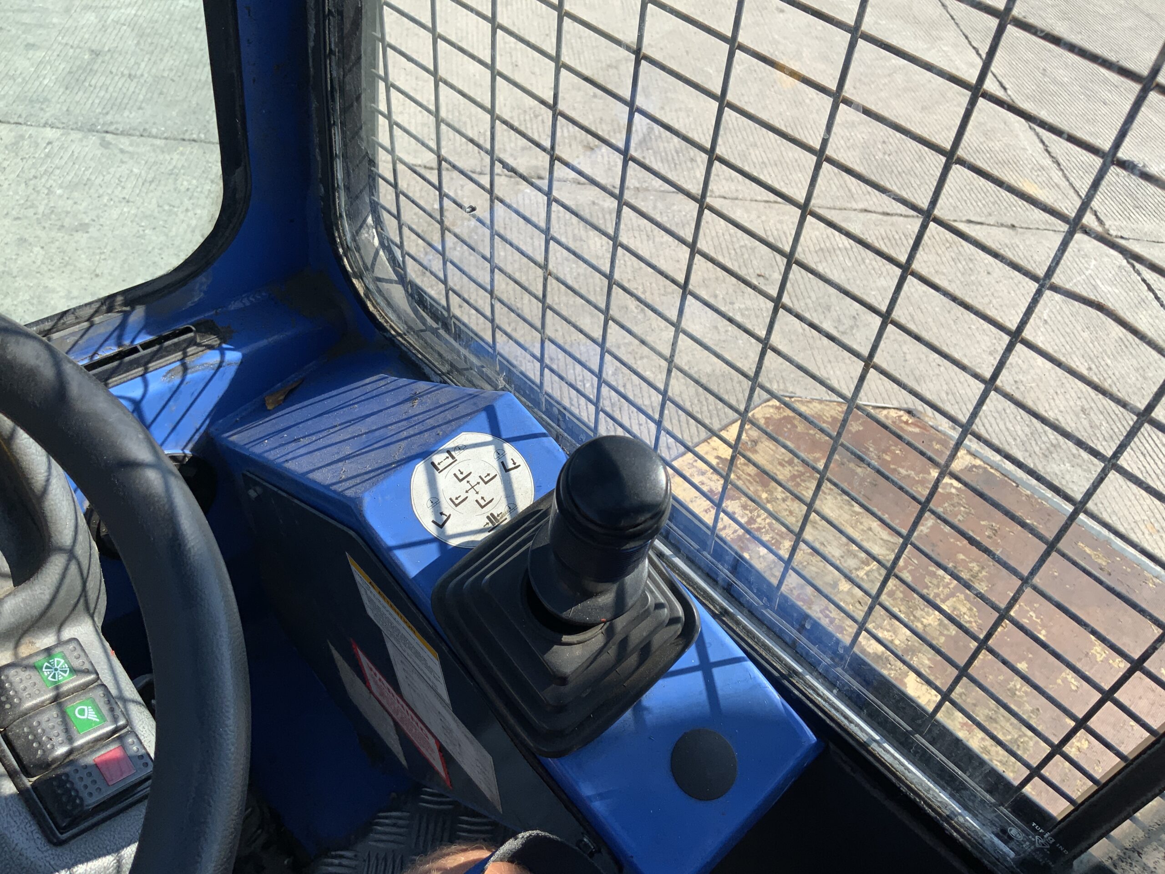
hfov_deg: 61.7
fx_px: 976
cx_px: 582
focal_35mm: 29
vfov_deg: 48.2
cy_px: 437
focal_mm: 3
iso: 16
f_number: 1.8
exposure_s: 1/883
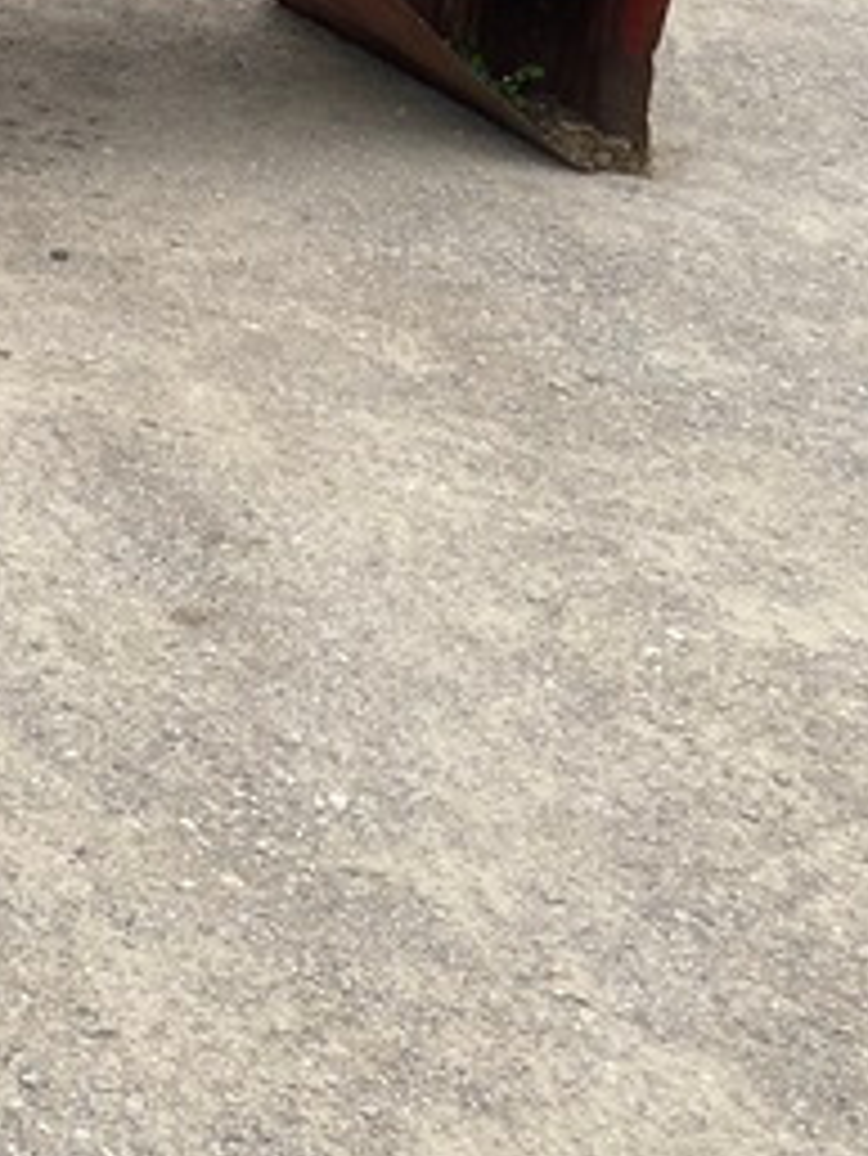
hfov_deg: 15.1
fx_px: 2706
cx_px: -823
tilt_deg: -19.2
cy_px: -36
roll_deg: -0.3
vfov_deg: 23.0
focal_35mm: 81
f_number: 1.8
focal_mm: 4.25
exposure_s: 1/839
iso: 32
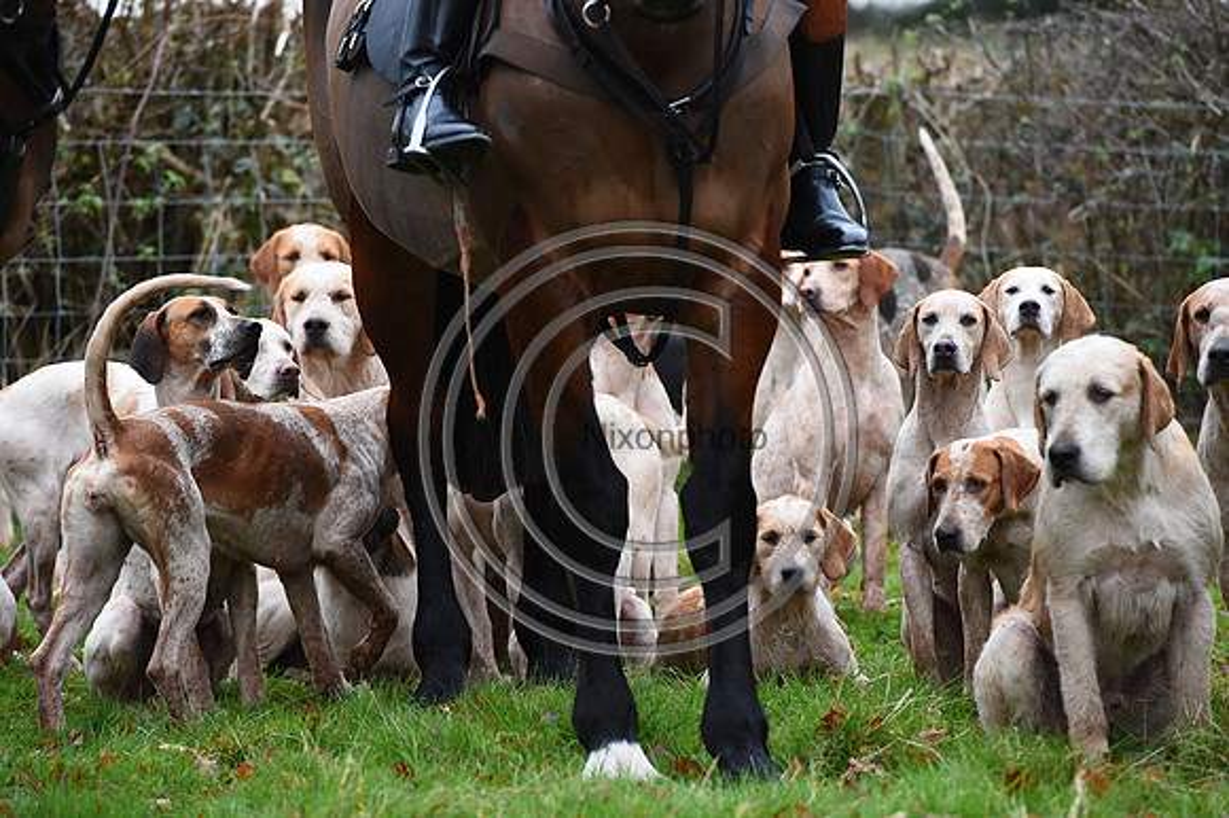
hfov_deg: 10.3
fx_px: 6824
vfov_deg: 6.9
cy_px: 409
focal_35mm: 200
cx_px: 614
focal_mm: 200
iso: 2200
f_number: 5.6
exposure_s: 1/1000
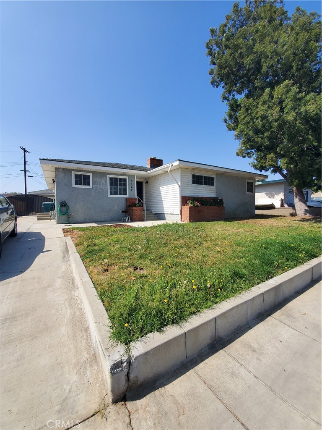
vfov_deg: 106.2
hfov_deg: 89.9
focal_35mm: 13
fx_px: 161
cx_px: 161
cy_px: 215
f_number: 2.2
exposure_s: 1/885
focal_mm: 1.8
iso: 50
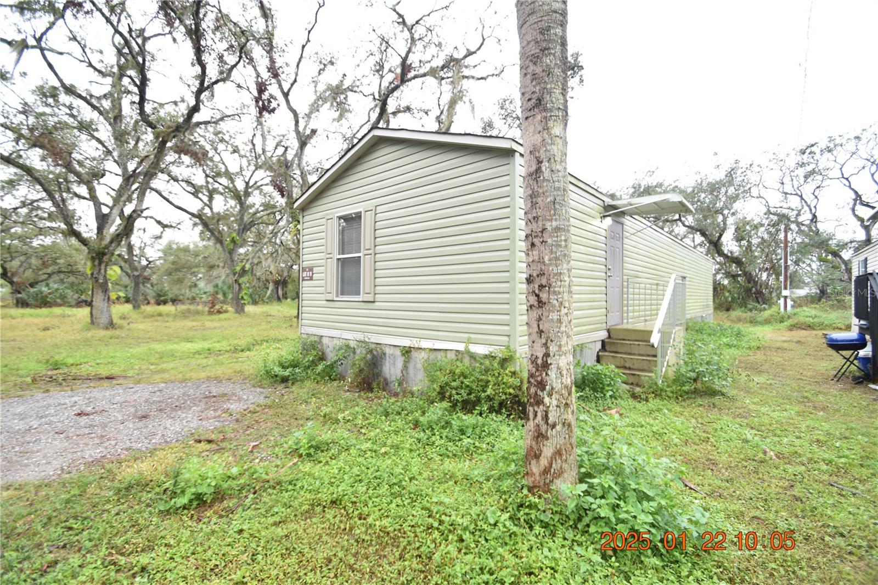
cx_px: 439
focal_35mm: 15
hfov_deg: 100.4
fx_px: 366
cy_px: 292
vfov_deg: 77.3
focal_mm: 10
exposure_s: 1/80
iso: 400
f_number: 4.5
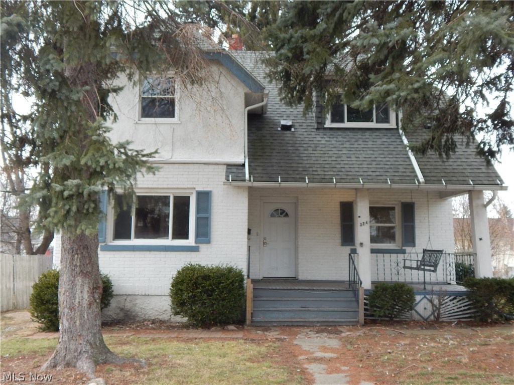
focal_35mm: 34
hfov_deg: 54.0
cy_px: 192
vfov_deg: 41.8
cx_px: 257
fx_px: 505
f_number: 3.3
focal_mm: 6.1
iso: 125
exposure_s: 1/125
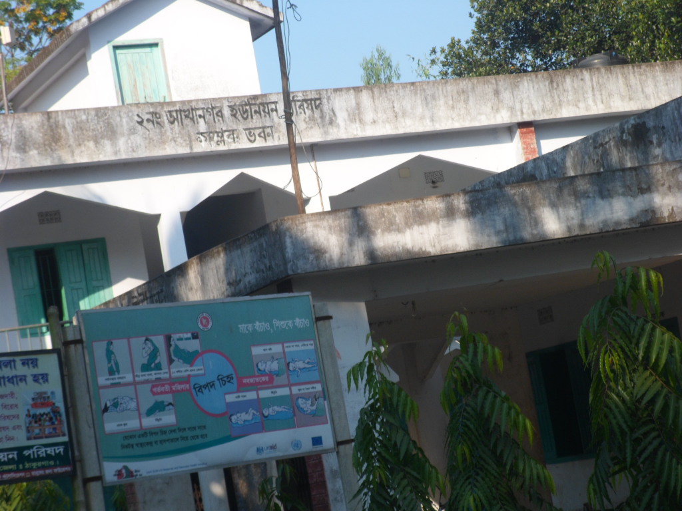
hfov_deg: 18.9
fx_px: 2049
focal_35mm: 104
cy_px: 256
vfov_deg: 14.2
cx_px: 341
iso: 80
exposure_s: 1/250
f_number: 5.1
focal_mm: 19.6
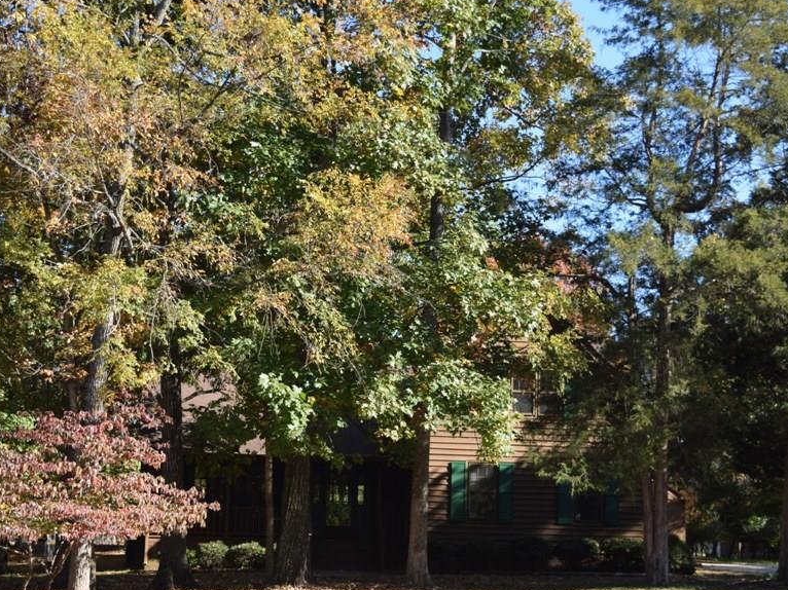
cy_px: 337
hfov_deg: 35.6
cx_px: 400
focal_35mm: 54
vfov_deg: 27.0
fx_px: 1229
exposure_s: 1/200
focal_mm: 28
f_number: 5
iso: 100
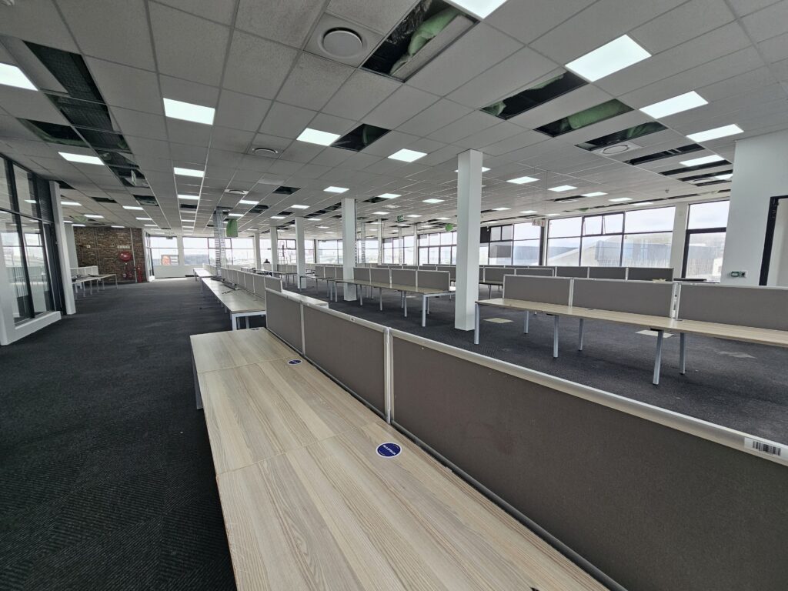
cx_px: 394
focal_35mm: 13
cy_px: 296
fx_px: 296
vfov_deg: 89.9
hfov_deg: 106.2
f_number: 2.2
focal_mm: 2.2
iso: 80
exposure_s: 1/208
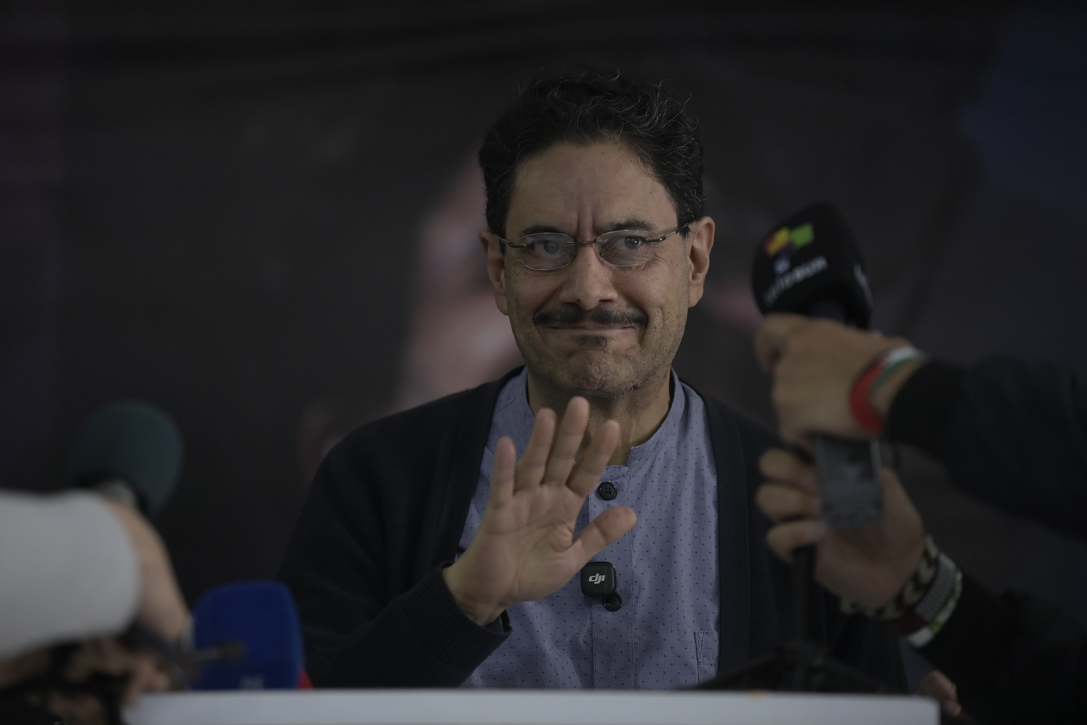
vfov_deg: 7.4
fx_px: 5586
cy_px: 362
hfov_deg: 11.1
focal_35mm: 185
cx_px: 544
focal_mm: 185
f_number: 2.8
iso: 3200
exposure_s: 1/400
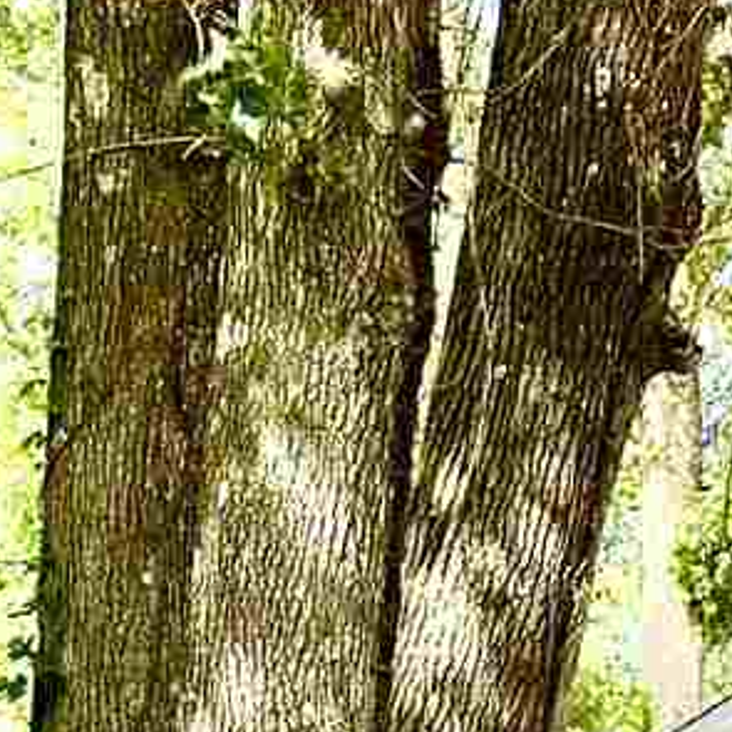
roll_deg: +1.6
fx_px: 5287
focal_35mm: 221
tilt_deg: +6.4
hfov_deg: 7.9
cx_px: 385
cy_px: 881
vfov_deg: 7.8
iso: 80
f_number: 1.78
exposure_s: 1/1010
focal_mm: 6.76
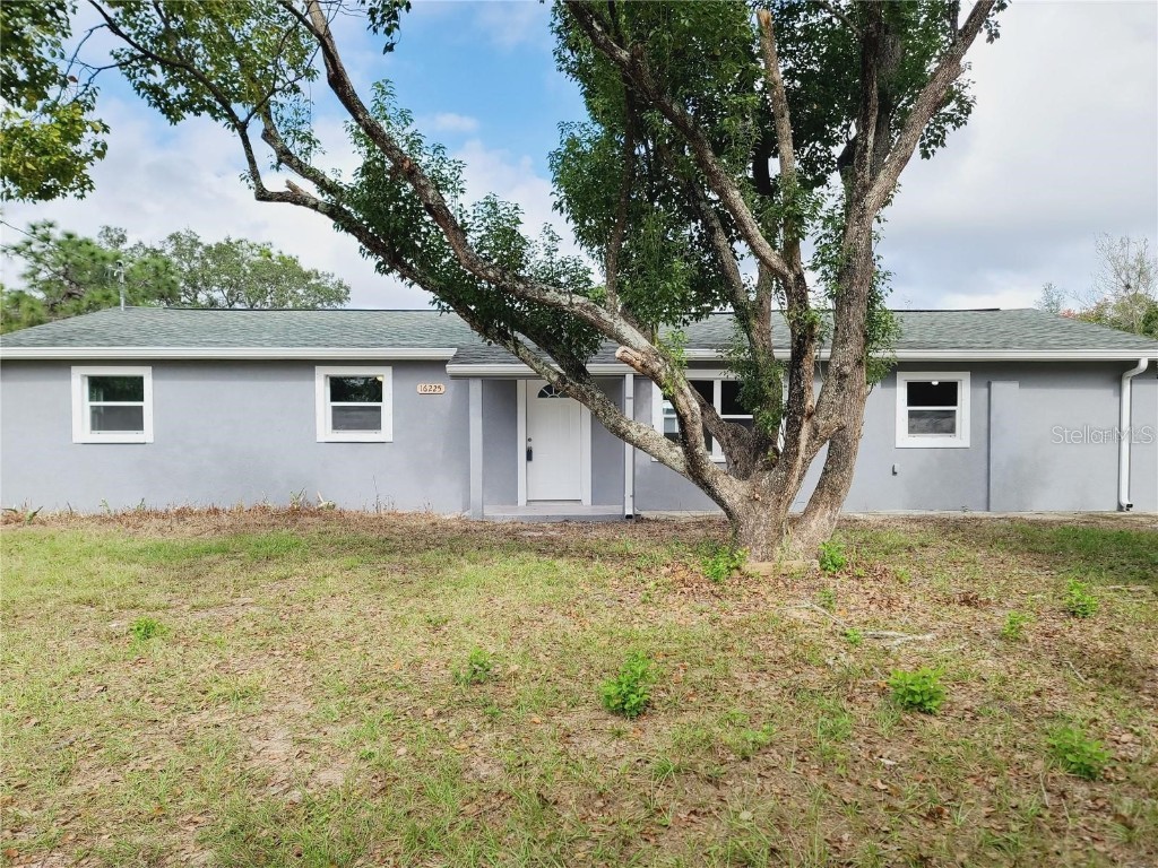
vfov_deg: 54.9
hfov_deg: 69.4
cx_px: 579
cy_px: 434
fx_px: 836
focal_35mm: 25
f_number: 1.8
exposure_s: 1/594
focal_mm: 7
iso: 16
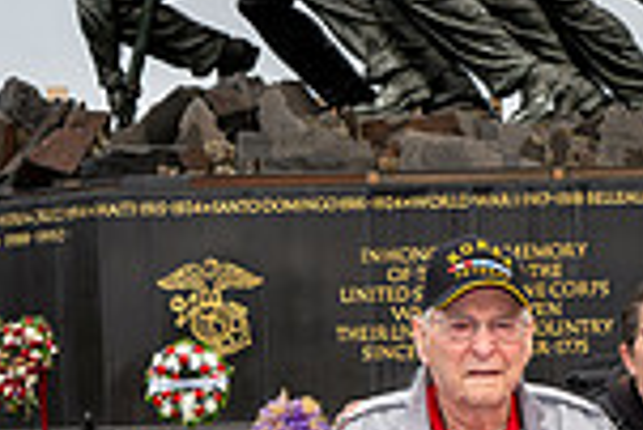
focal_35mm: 92
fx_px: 1645
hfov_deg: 21.7
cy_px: 502
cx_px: 549
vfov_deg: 14.5
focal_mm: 24
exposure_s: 1/100
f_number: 6.3
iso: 250
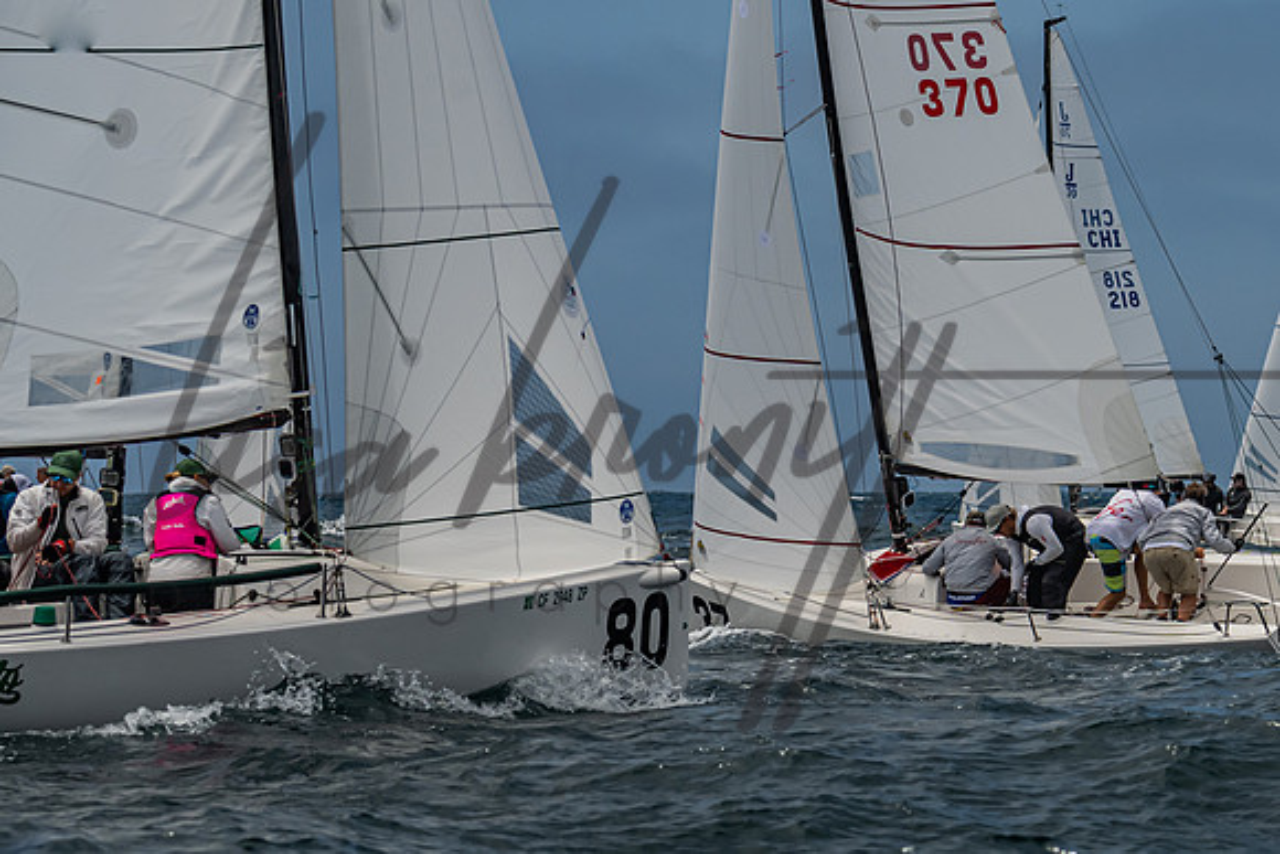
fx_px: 7810
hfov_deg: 9.3
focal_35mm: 220
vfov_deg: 6.3
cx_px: 1035
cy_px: 342
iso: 400
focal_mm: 135
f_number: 6.3
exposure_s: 1/4000
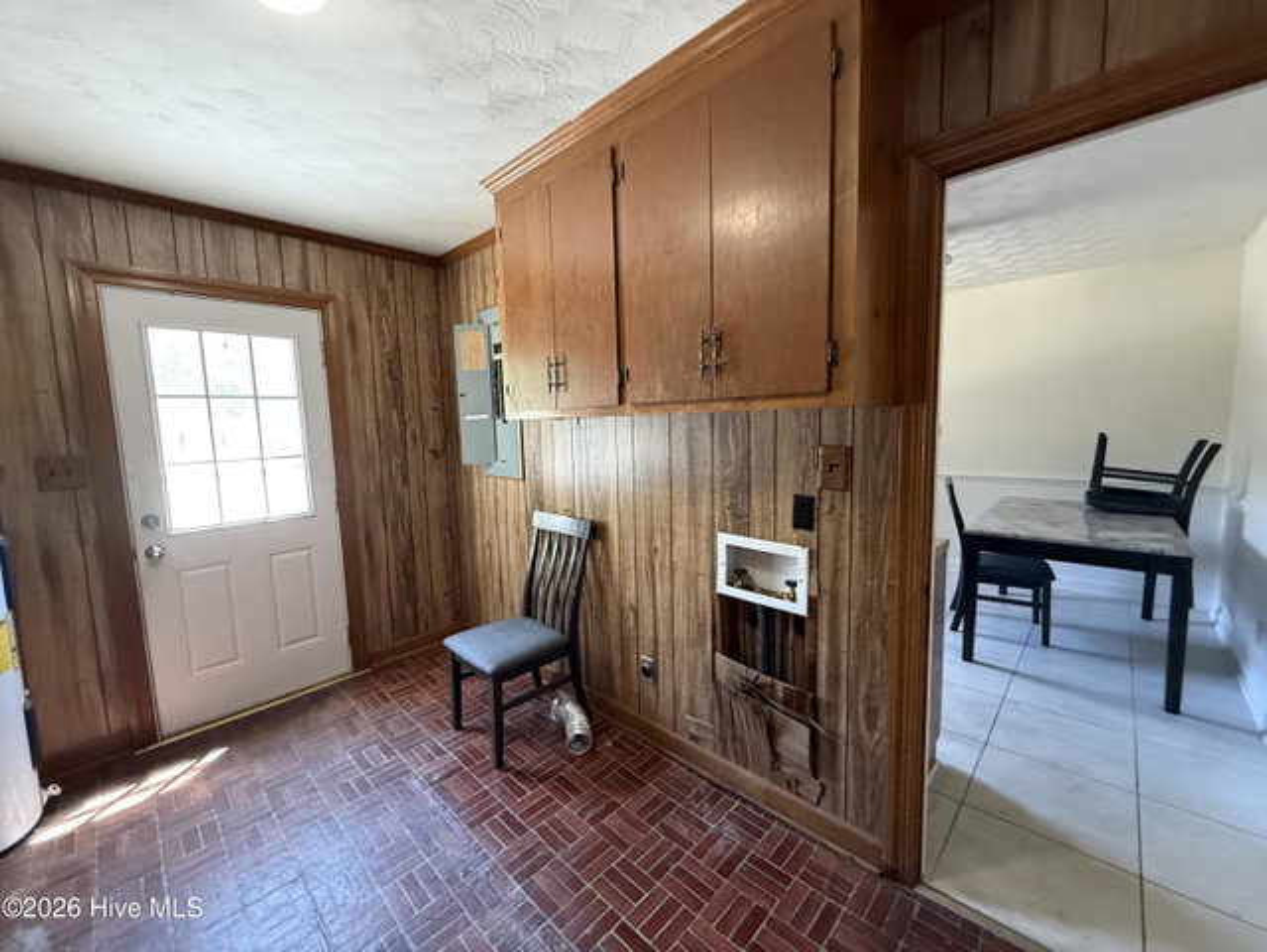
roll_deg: +0.8
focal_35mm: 14
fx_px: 513
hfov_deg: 102.0
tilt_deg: -7.0
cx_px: 634
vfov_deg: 85.7
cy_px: 476
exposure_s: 1/60
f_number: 2.2
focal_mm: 2.22
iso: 640
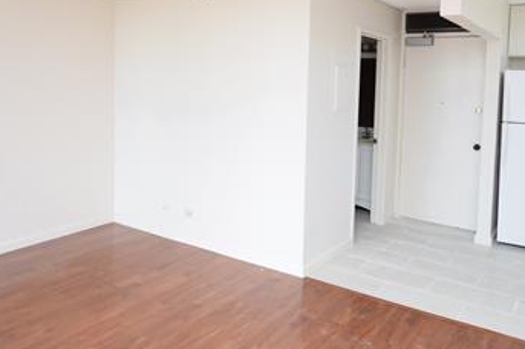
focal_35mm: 28
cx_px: 312
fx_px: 408
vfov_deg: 45.1
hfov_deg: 65.0
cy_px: 98
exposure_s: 1/125
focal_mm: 10
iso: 400
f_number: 5.6
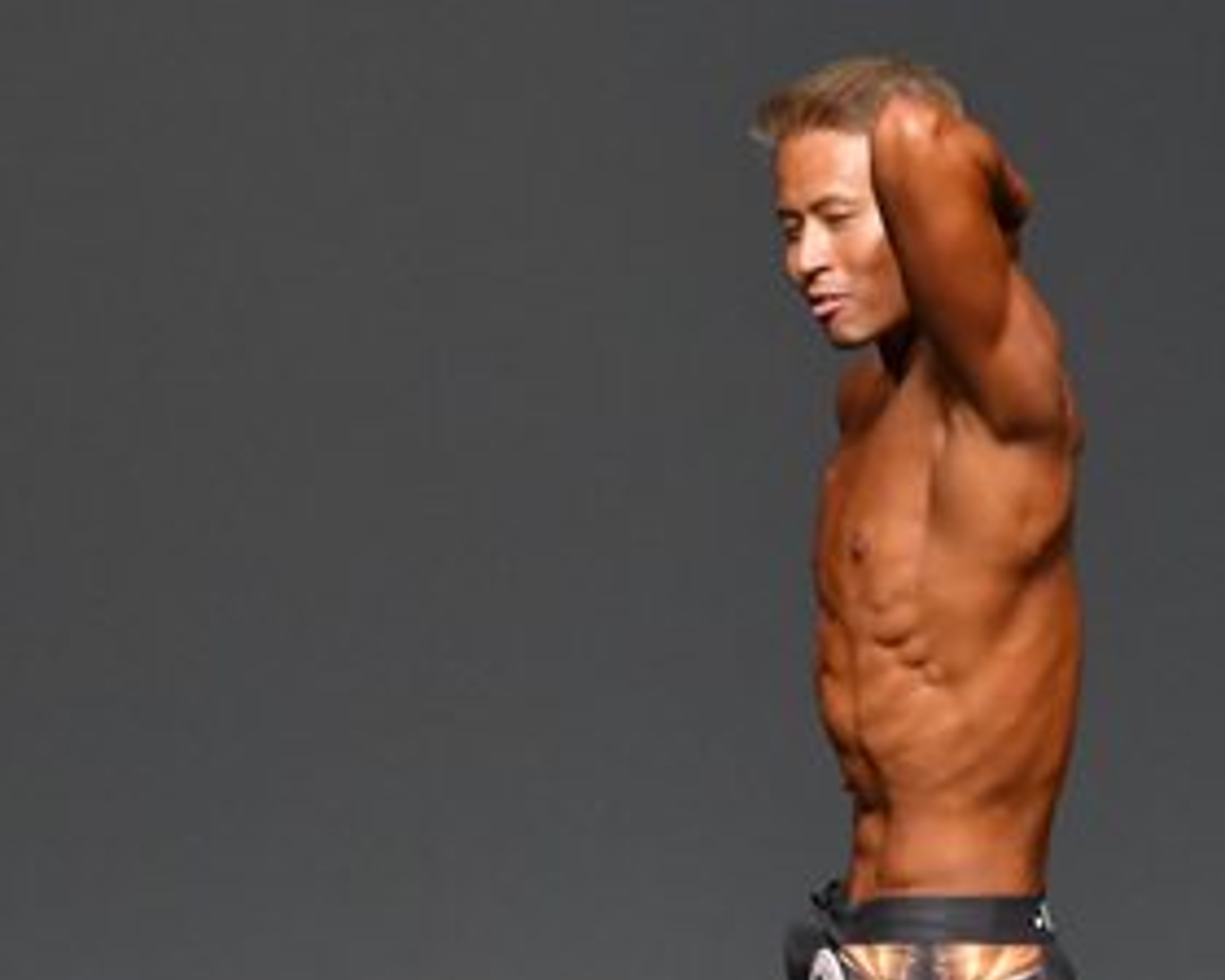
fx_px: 29657
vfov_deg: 1.9
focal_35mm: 818
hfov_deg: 2.4
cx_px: 1135
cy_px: 1054
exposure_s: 1/400
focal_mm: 210
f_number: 5.6
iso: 2500
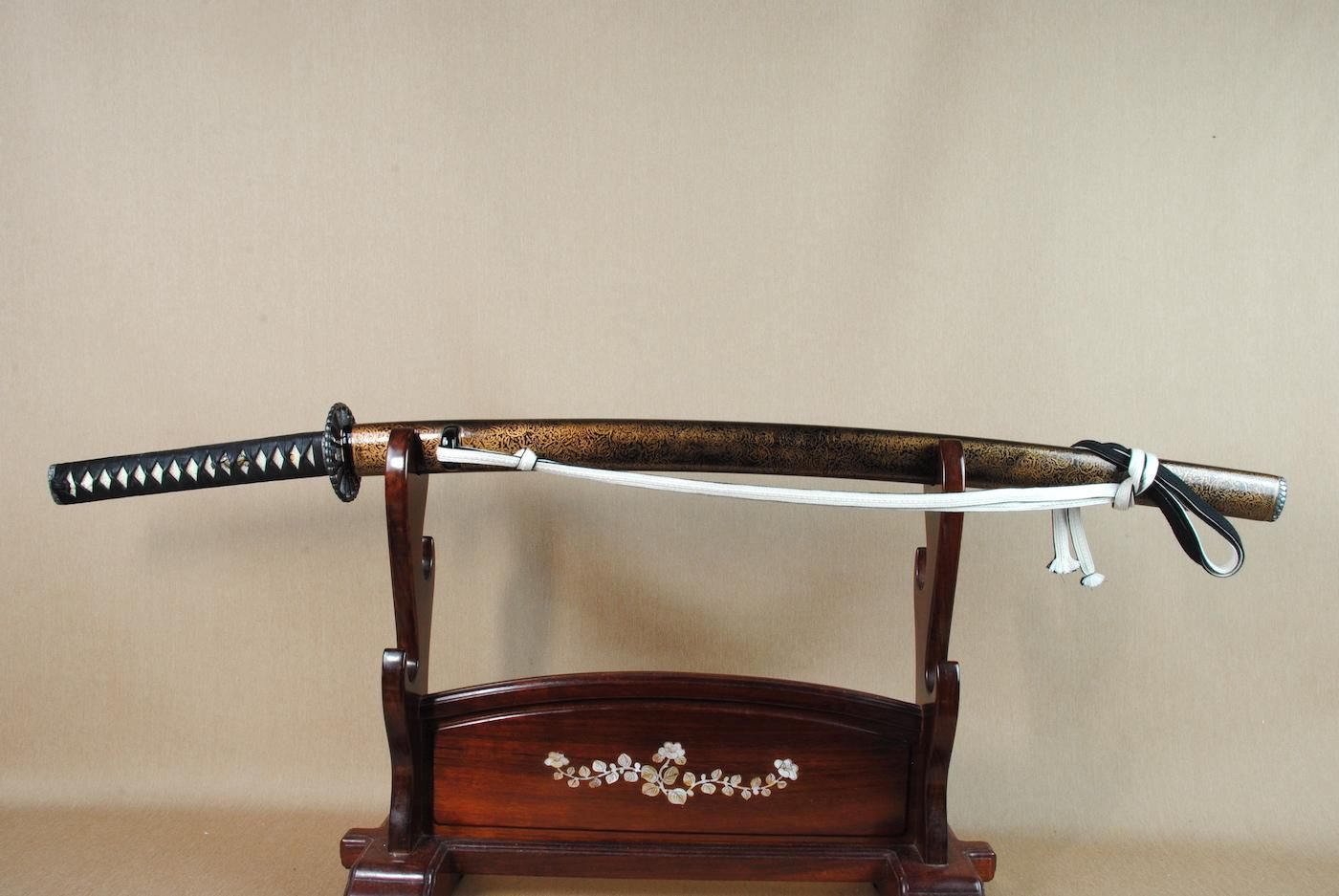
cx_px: 670
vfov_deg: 43.7
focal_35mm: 30
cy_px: 448
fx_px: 1117
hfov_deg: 61.9
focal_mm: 20
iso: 200
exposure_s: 1/2
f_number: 11
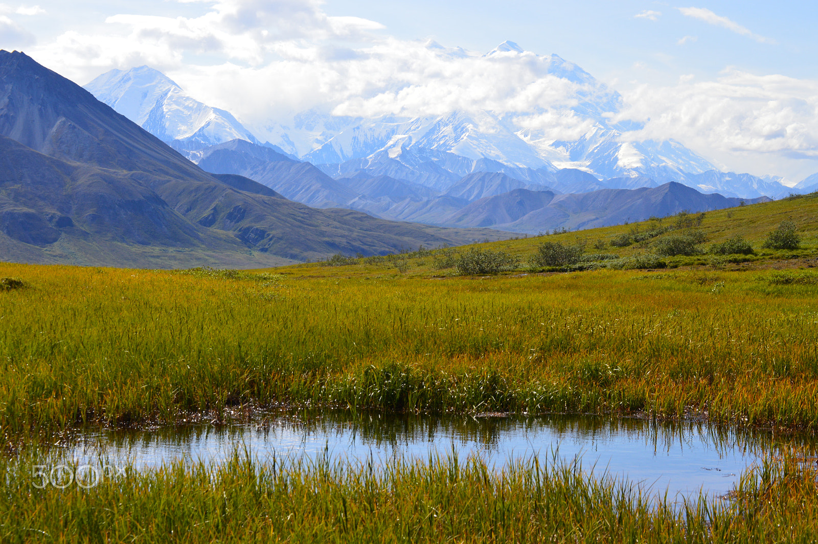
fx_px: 1873
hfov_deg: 24.6
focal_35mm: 82
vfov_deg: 16.5
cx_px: 409
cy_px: 272
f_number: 11
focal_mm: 55
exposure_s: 1/500
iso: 280
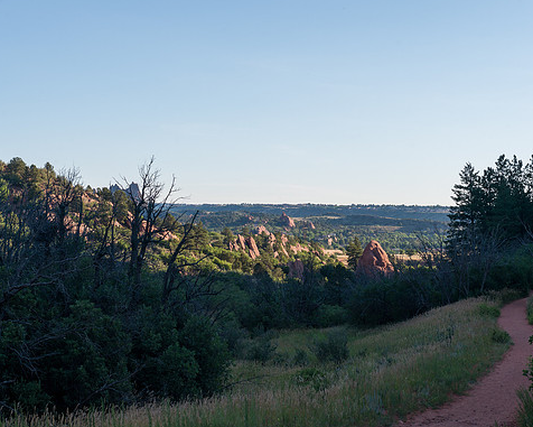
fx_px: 1262
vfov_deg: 19.2
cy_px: 212
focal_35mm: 80
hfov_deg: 23.8
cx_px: 291
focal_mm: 70
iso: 220
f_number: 9
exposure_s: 1/160
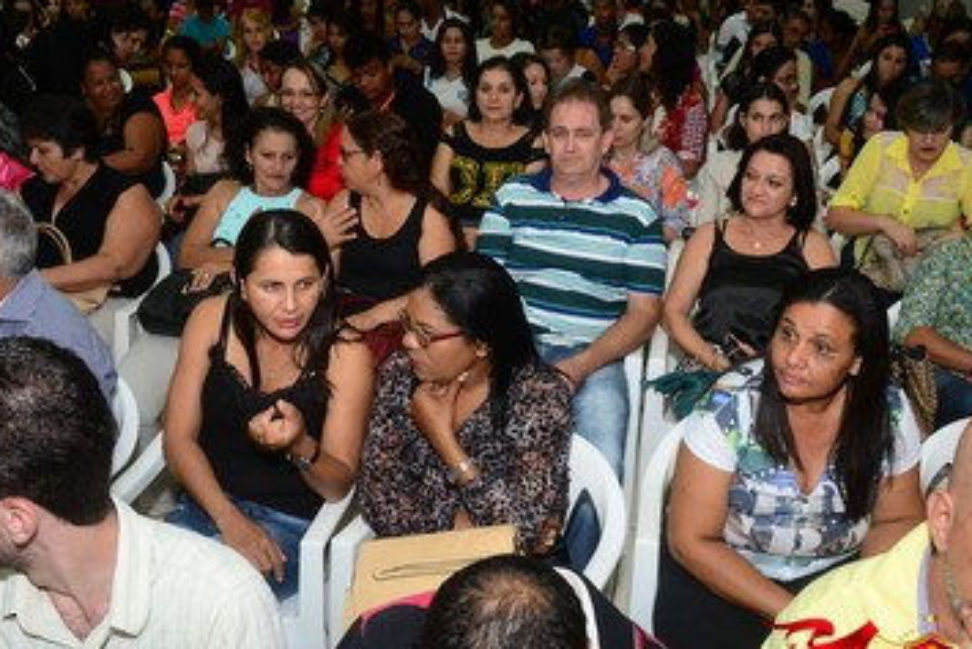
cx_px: 520
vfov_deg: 35.0
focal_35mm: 38
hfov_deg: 50.6
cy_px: 381
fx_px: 1026
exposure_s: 1/60
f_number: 5.6
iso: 1600
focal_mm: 20
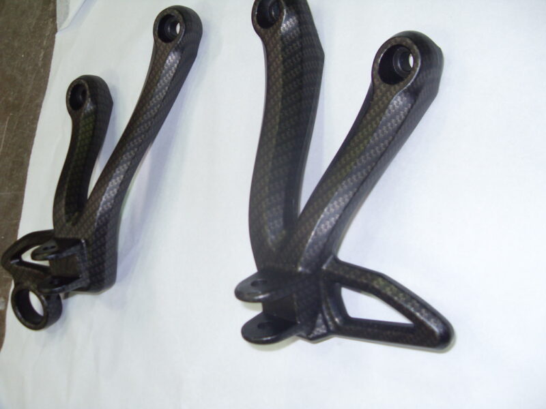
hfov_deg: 52.6
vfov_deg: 40.7
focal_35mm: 35
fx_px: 552
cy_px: 204
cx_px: 273
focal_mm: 6.3
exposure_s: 1/45
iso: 100
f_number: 2.8
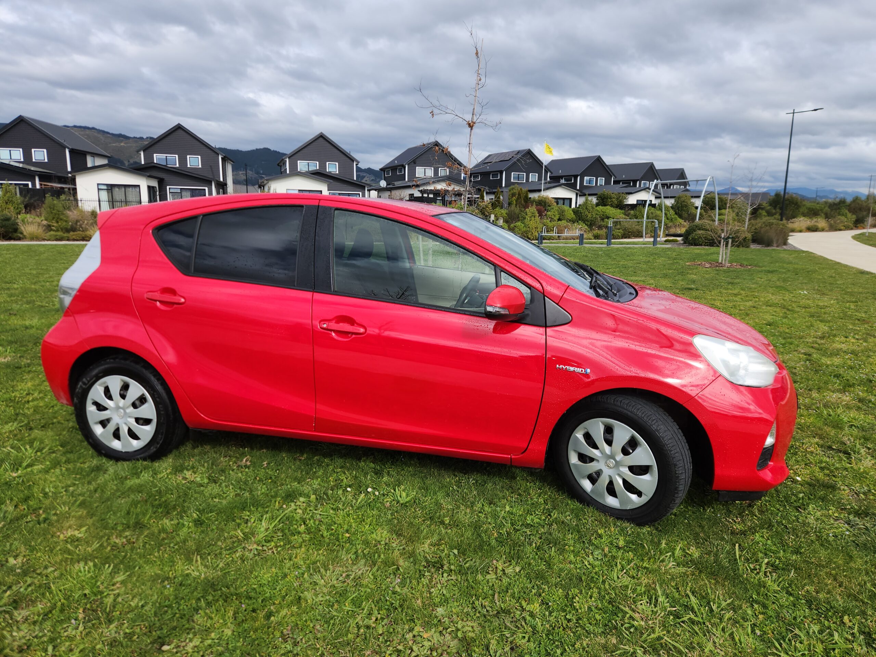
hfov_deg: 73.9
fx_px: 582
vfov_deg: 58.9
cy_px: 328
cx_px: 438
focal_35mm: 23
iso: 20
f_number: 1.8
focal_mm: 5.4
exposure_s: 1/1145
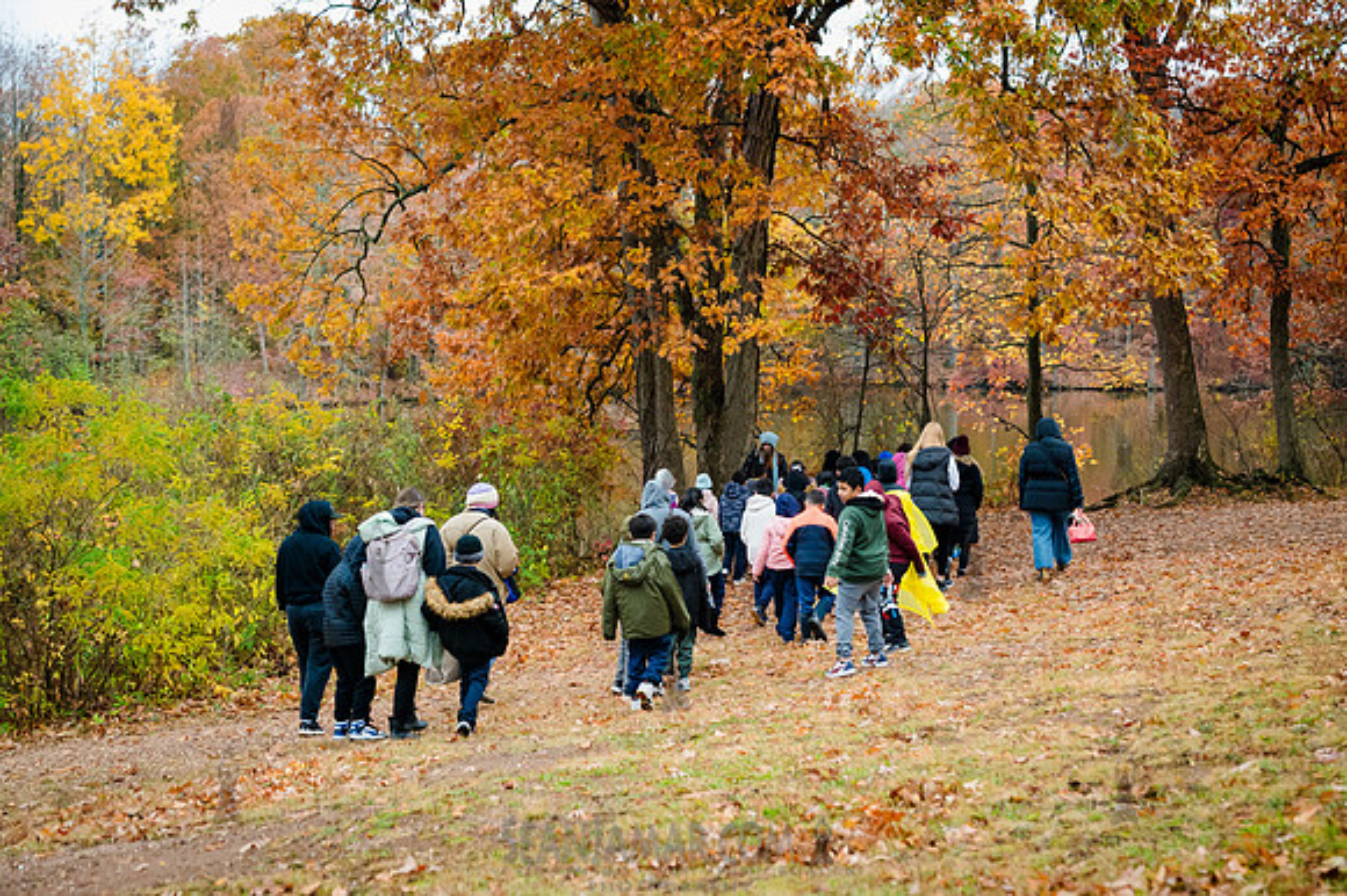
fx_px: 1944
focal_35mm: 52
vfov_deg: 26.0
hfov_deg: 38.2
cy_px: 448
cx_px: 674
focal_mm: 52
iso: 4000
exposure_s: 1/400
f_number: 4
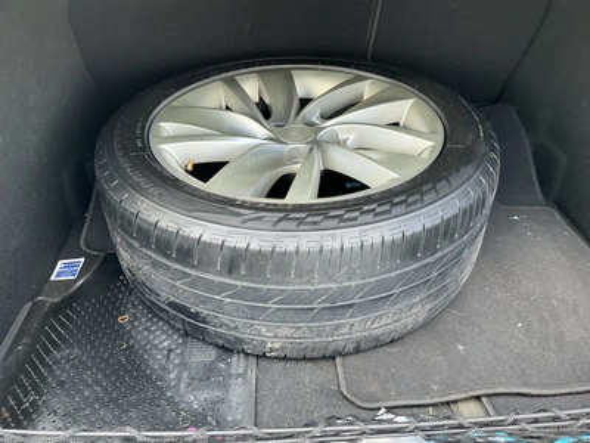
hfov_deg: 63.4
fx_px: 477
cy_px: 222
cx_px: 295
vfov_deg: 49.7
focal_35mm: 28
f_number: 1.8
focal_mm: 3
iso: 64
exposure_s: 1/122
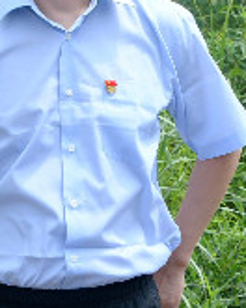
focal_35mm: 181
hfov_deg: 8.4
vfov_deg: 10.6
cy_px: 250
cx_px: 373
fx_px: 1647
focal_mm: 31
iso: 200
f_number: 7.1
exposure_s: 1/200
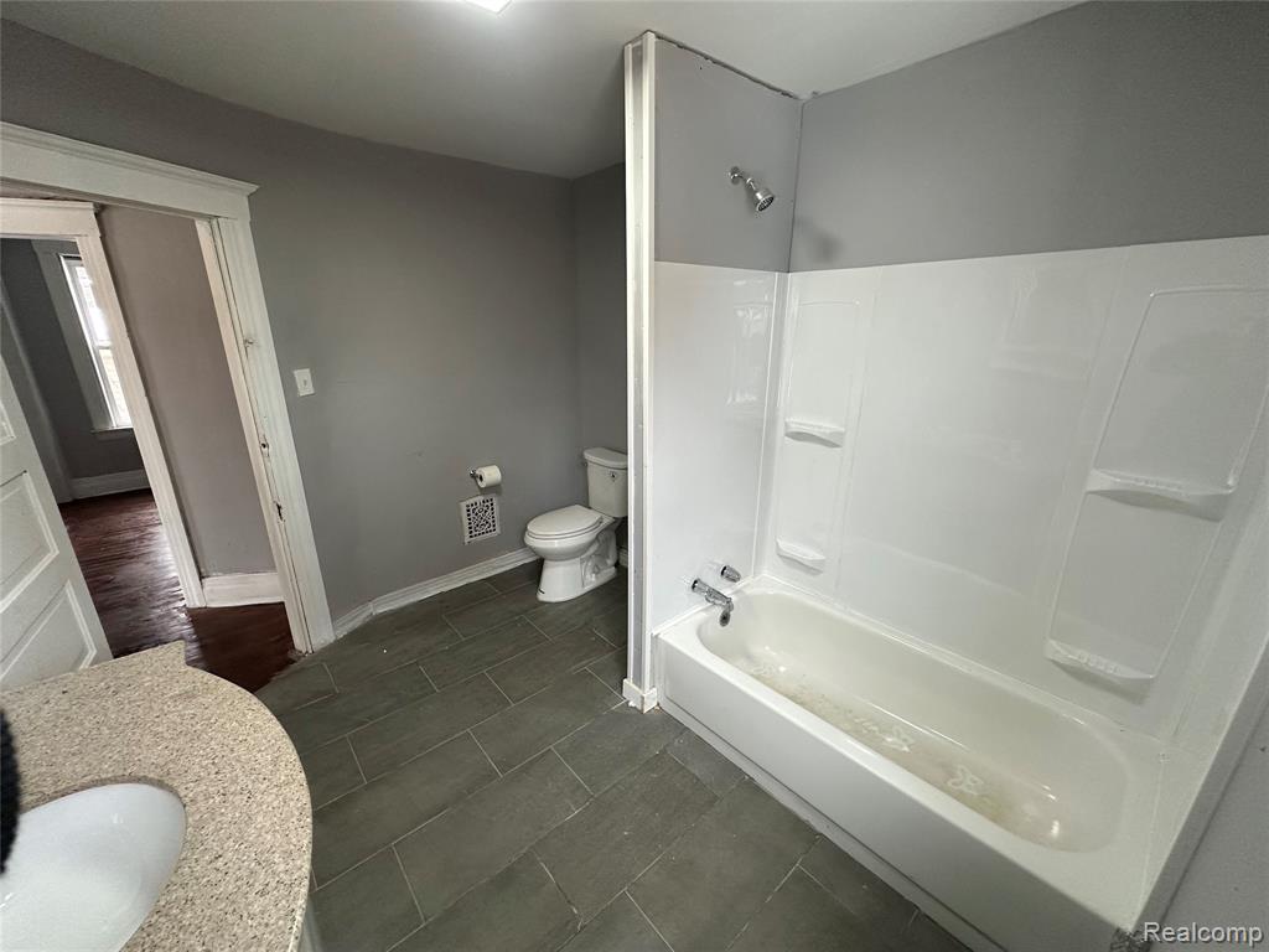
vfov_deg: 85.7
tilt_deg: -17.4
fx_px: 513
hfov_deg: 102.1
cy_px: 476
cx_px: 634
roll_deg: -0.1
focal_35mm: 14
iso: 200
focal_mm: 2.22
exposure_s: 1/120
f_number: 2.2
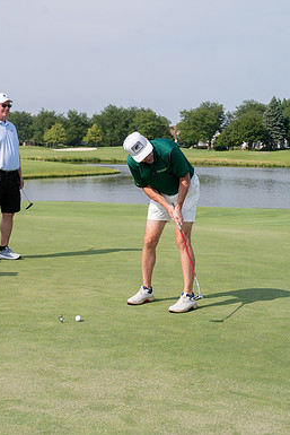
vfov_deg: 29.6
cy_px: 218
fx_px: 821
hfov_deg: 19.8
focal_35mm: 68
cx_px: 58
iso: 250
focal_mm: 45
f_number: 6.3
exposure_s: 1/1600
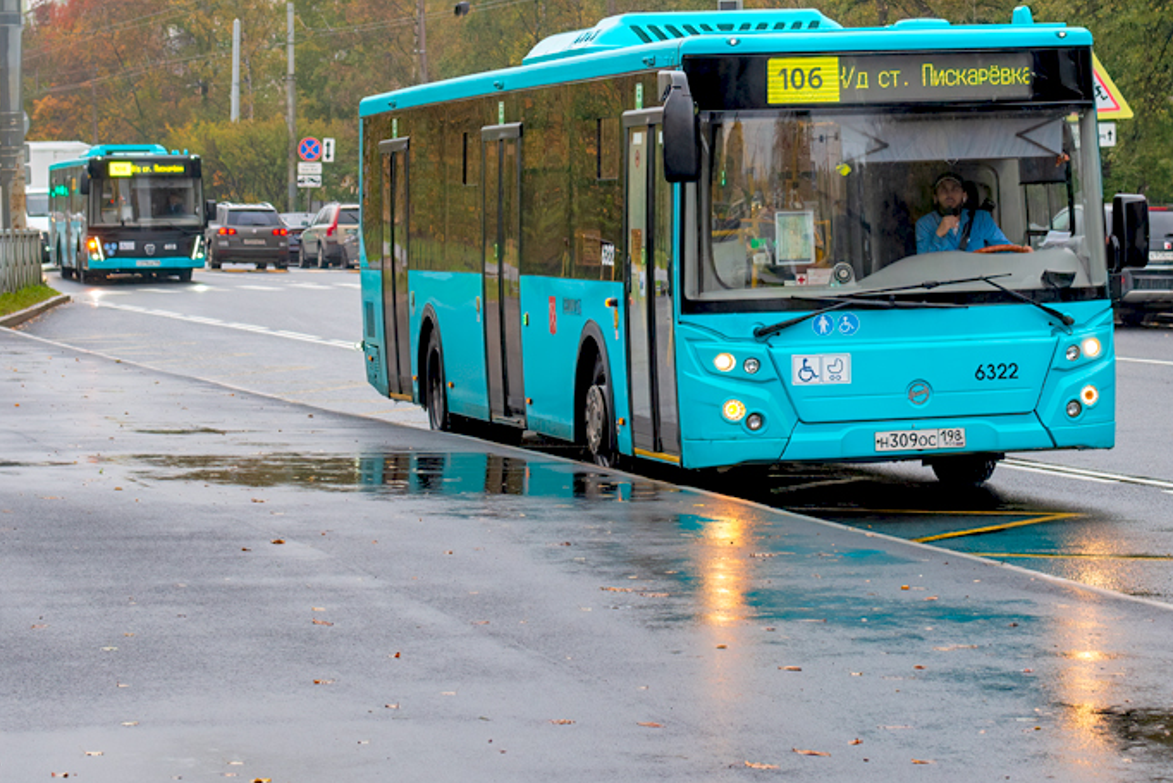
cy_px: 15
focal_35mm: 110
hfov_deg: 18.4
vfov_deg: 12.3
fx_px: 3585
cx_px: 930
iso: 400
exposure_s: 1/250
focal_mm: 50
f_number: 5
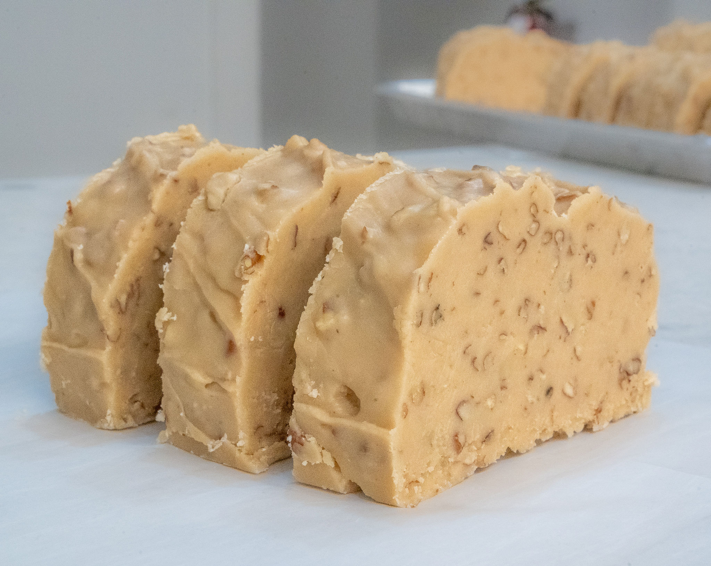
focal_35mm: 84
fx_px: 1766
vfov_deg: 18.2
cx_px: 399
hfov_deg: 22.8
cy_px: 303
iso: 12800
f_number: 22
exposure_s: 1/60
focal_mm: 70
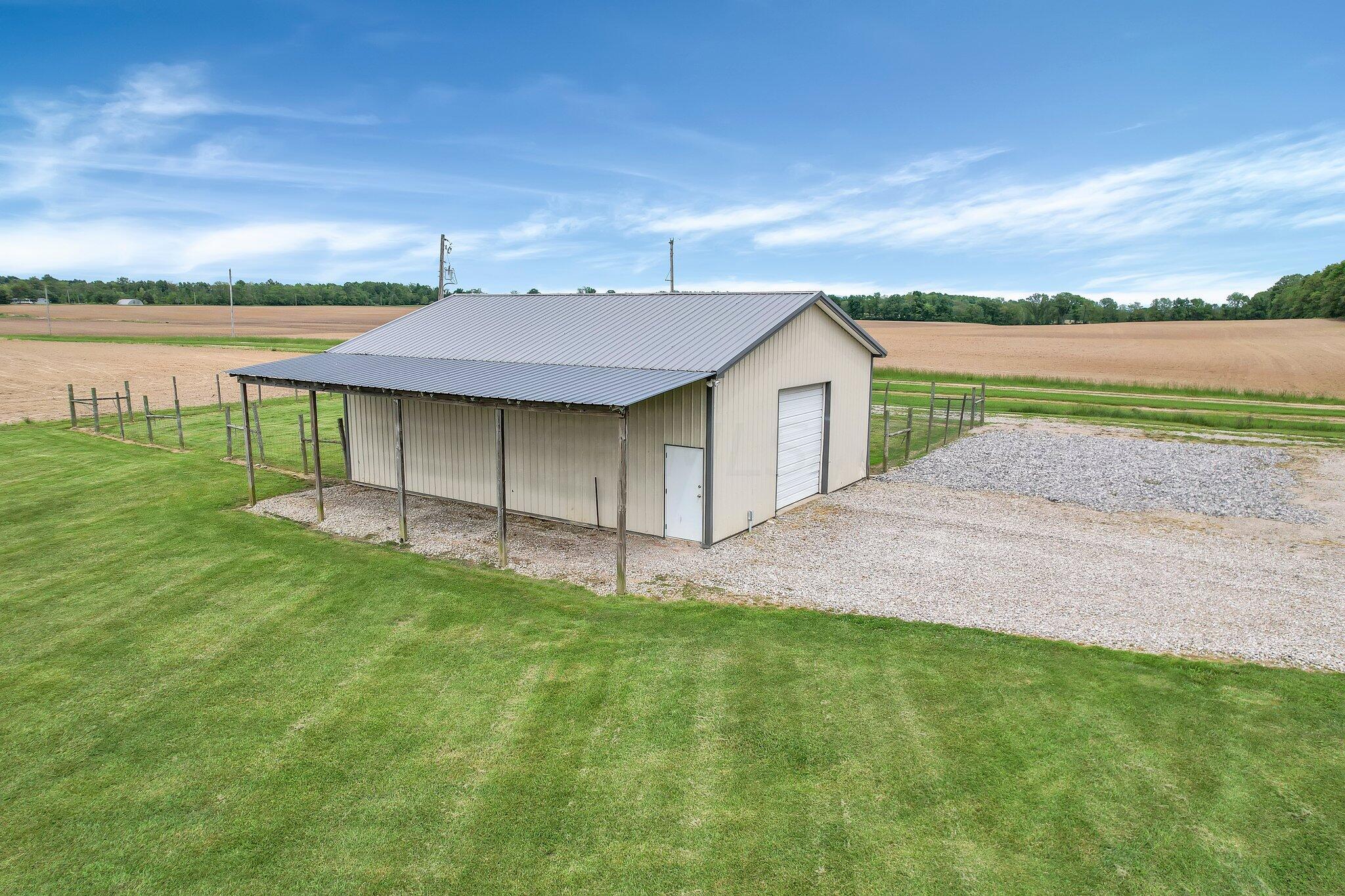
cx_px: 672
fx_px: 822
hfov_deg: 78.6
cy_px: 448
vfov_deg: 57.2
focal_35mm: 22
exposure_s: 1/2000
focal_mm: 8.38
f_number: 2.8
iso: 100
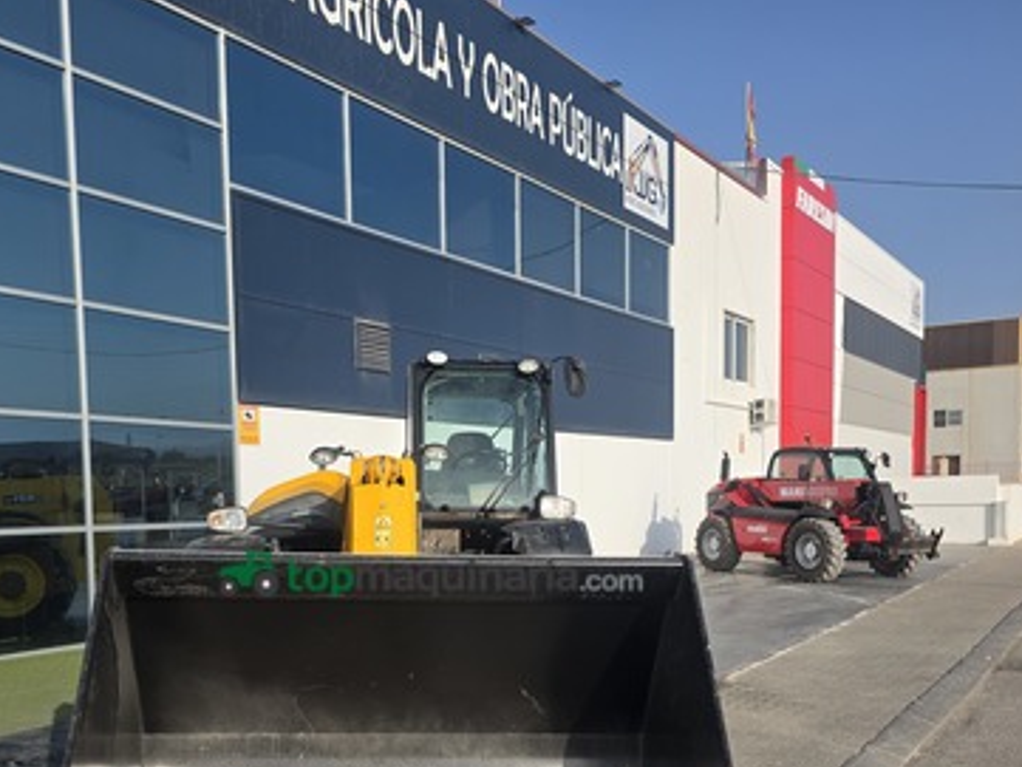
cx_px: 432
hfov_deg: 52.4
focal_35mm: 35
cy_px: 575
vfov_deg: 39.6
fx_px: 1034
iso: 80
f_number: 1.7
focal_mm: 6.3
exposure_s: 1/5608
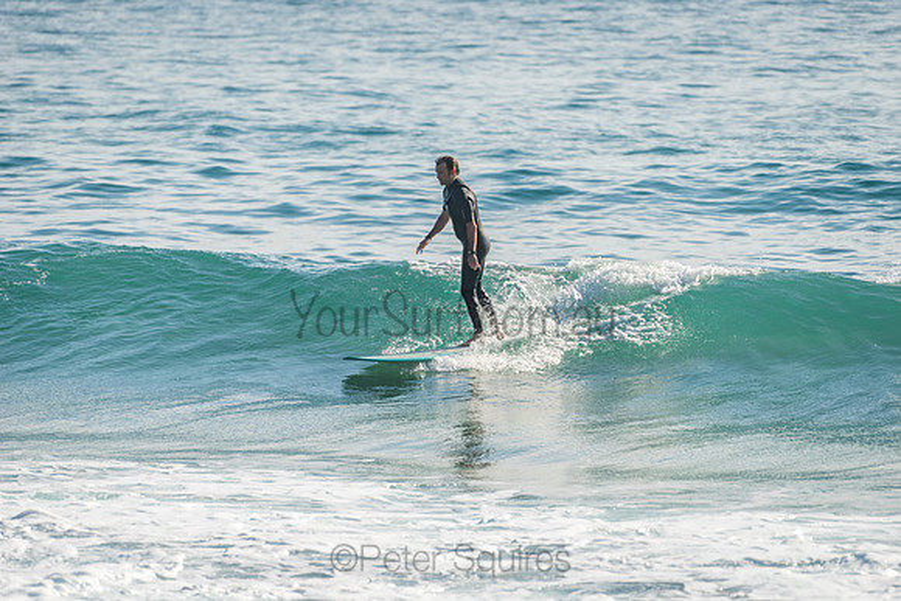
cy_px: 300
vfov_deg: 2.8
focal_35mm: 500
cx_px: 450
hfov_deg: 4.1
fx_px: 12516
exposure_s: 1/2000
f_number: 5.6
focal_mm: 500
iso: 140
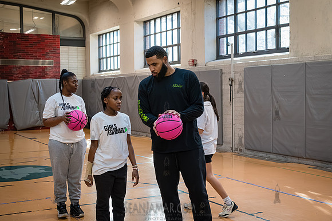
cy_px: 110
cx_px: 166
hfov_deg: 40.4
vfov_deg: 27.5
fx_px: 452
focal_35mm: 49
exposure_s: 1/1000
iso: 8000
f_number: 4.5
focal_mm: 49
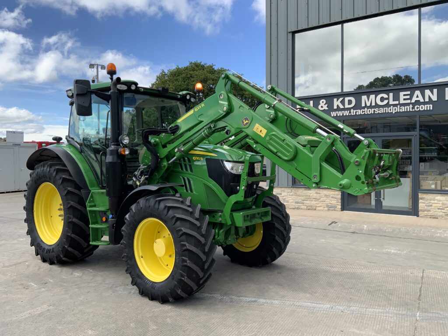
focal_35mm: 29
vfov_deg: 48.2
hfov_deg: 61.7
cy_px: 168
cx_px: 224
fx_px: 375
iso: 16
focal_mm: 3
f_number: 1.8
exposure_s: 1/1055
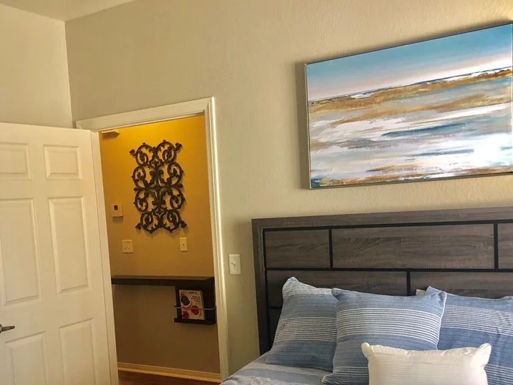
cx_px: 194
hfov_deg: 46.4
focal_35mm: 40
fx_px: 593
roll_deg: +3.4
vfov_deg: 35.5
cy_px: 264
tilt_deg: -6.6
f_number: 1.8
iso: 40
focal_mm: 3.99
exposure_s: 1/17
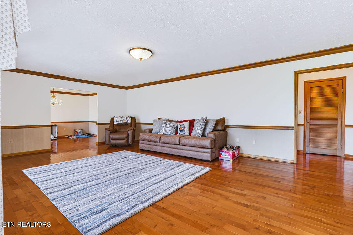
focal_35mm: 16
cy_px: 118
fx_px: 157
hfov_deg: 96.8
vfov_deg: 73.7
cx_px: 176
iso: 1250
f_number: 5
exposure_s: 1/1600
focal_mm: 16
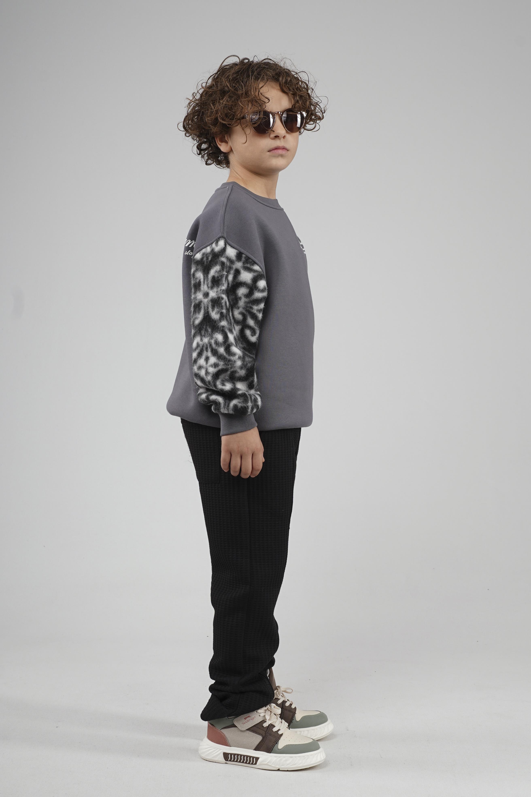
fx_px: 1482
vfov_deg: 30.1
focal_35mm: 67
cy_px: 398
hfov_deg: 20.3
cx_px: 266
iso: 80
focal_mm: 45
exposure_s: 1/160
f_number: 5.6
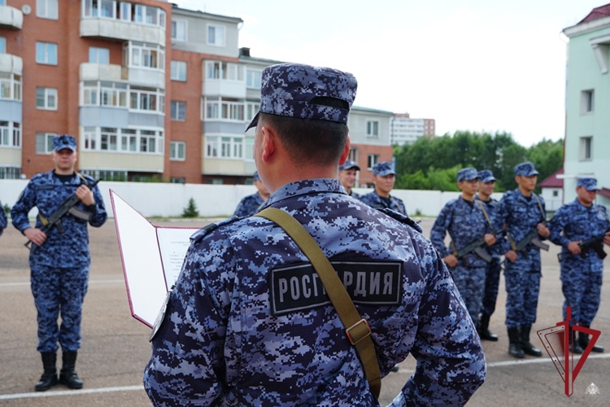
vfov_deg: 28.1
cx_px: 305
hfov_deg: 41.1
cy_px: 204
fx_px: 813
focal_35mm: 48
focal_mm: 32
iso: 100
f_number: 5
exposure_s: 1/200
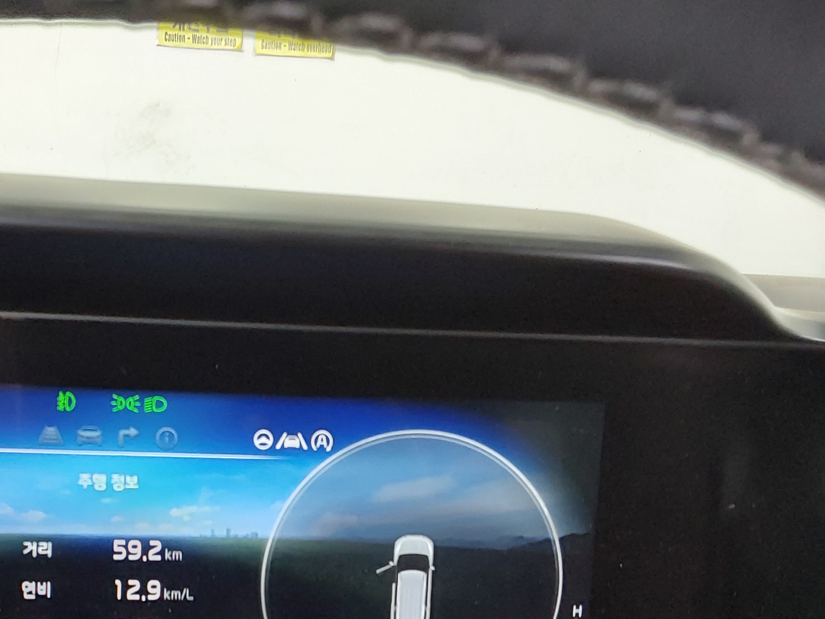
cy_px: 525
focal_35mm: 49
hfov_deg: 38.0
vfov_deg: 28.8
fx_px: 1168
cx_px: 213
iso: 160
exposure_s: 1/60
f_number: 1.9
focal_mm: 2.91
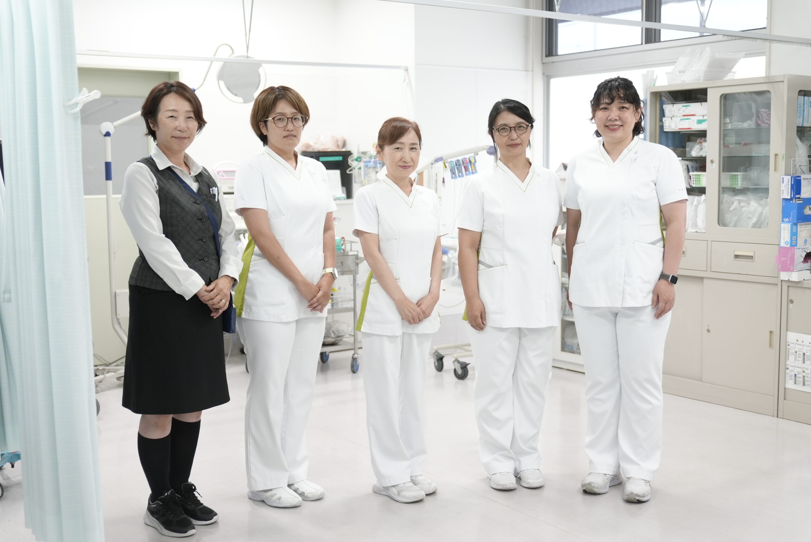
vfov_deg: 31.2
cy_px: 271
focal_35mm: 43
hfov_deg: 45.4
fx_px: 969
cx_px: 406
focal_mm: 43
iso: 640
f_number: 2.8
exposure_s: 1/125
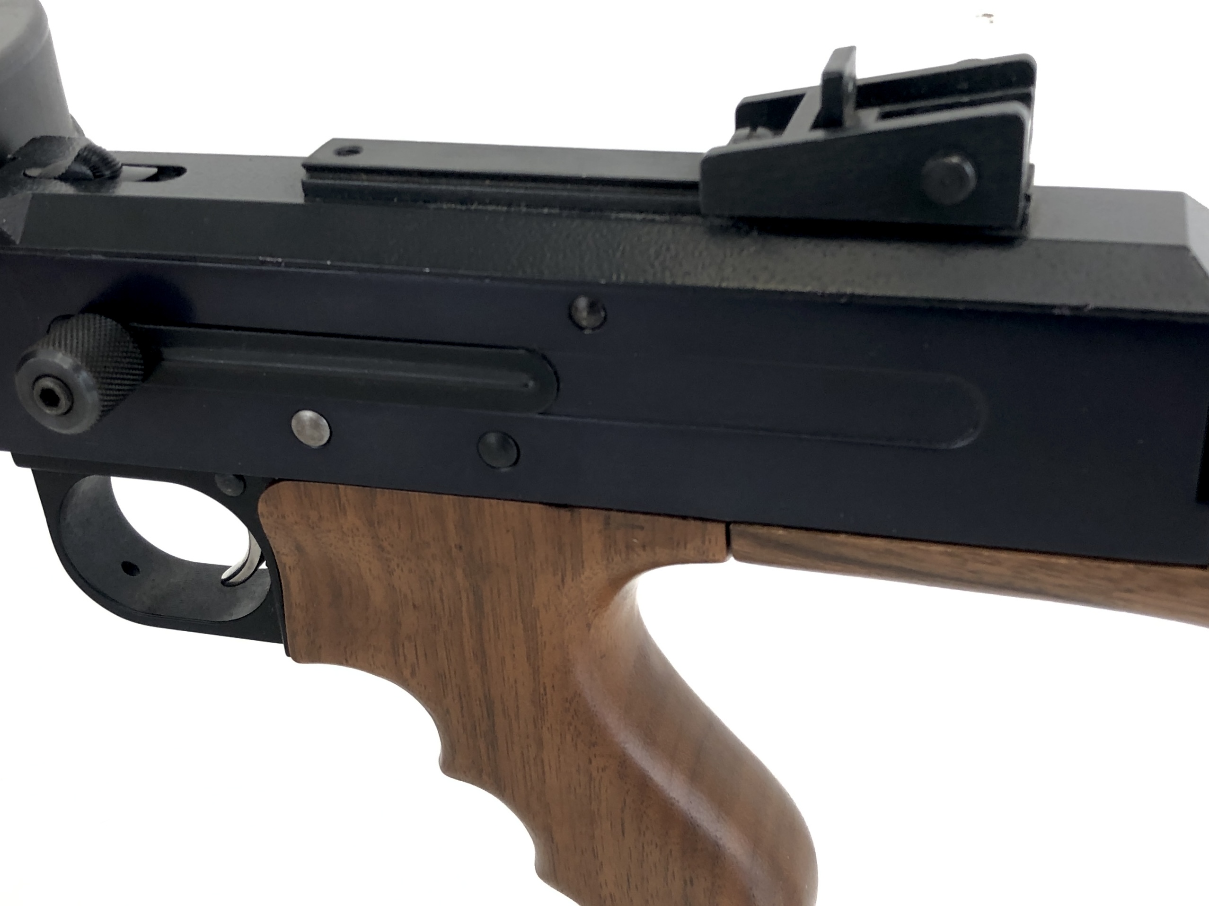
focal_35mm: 28
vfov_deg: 49.7
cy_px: 453
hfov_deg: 63.4
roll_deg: +1.8
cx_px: 604
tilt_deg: -23.0
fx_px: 978
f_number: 1.8
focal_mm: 3.99
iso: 40
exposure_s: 1/24
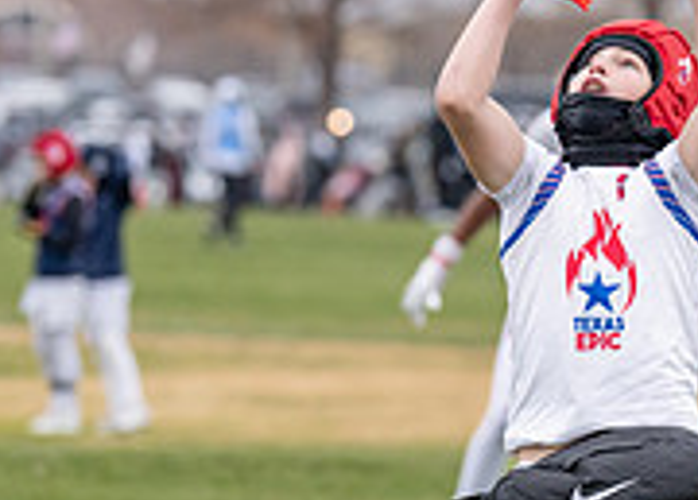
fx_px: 7958
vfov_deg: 3.6
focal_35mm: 401
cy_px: 422
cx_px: 671
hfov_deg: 5.0
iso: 640
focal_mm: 119
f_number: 2.8
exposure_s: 1/1250
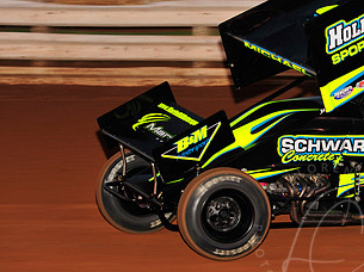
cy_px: 125
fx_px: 2594
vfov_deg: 6.0
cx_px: 325
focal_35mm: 247
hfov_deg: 8.0
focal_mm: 135
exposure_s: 1/250
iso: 640
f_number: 6.3
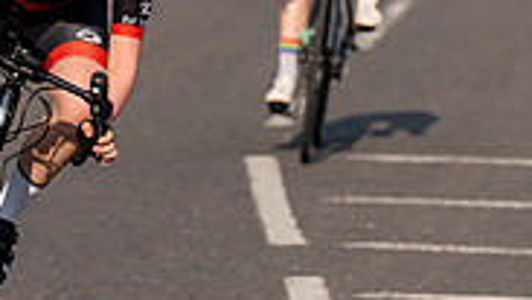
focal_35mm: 643
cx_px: 125
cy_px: -89
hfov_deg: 3.4
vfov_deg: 1.9
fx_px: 9072
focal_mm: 194
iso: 160
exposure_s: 1/1000
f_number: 5
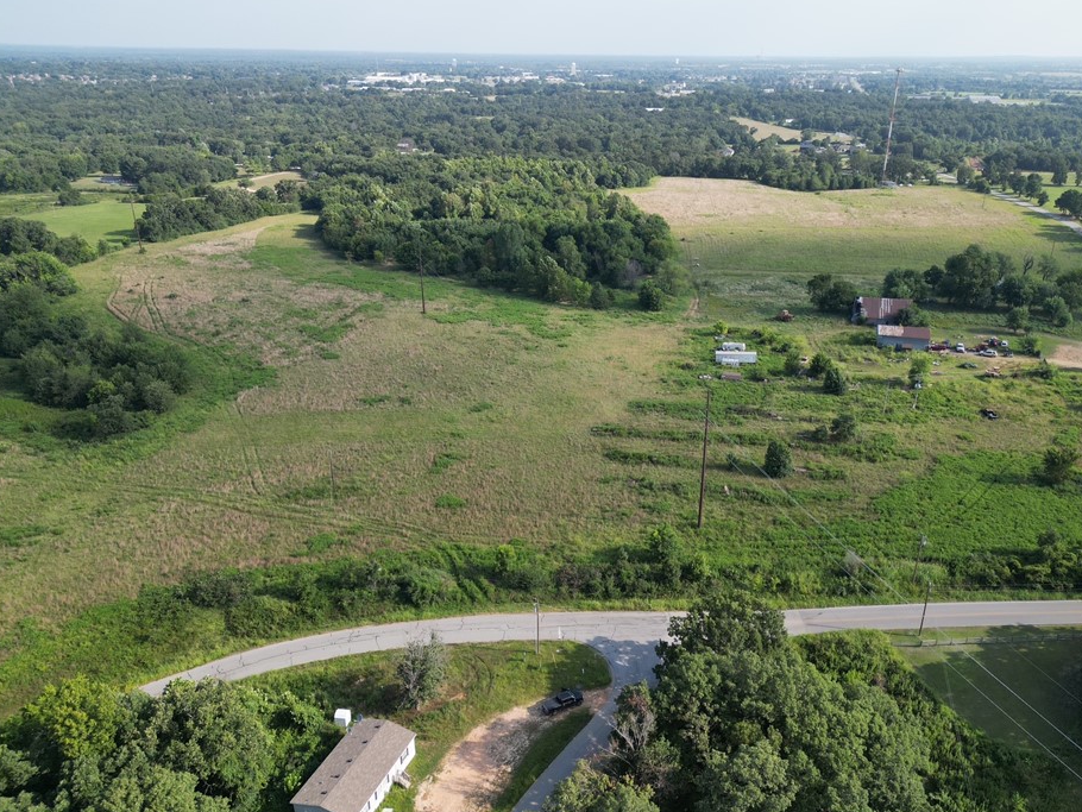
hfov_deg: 65.2
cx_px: 595
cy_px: 422
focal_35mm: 27
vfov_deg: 51.4
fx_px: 844
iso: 200
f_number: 1.7
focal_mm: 6.72
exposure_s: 1/2000
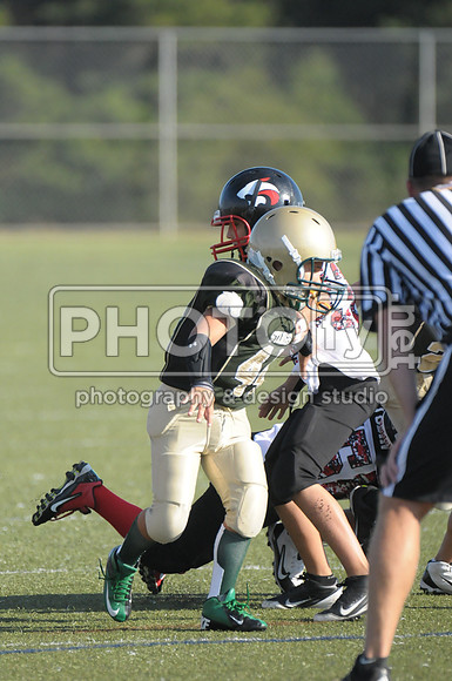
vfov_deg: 4.0
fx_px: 9633
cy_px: 340
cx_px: 226
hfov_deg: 2.7
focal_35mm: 510
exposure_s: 1/6400
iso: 1600
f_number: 4
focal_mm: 340
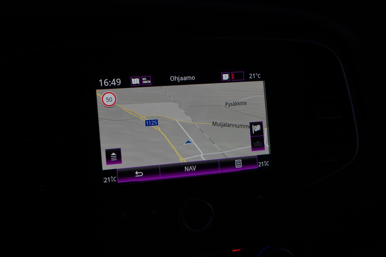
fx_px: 482
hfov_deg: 43.6
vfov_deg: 29.9
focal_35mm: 45
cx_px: 193
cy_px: 128
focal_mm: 30
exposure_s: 1/60
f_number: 4
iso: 100
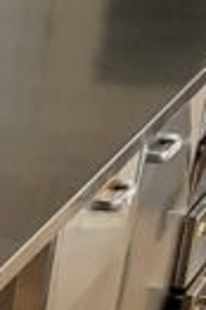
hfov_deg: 5.0
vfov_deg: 9.8
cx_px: -897
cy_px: 218
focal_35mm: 211
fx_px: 1816
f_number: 1.8
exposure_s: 1/50
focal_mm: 4.25
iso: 400
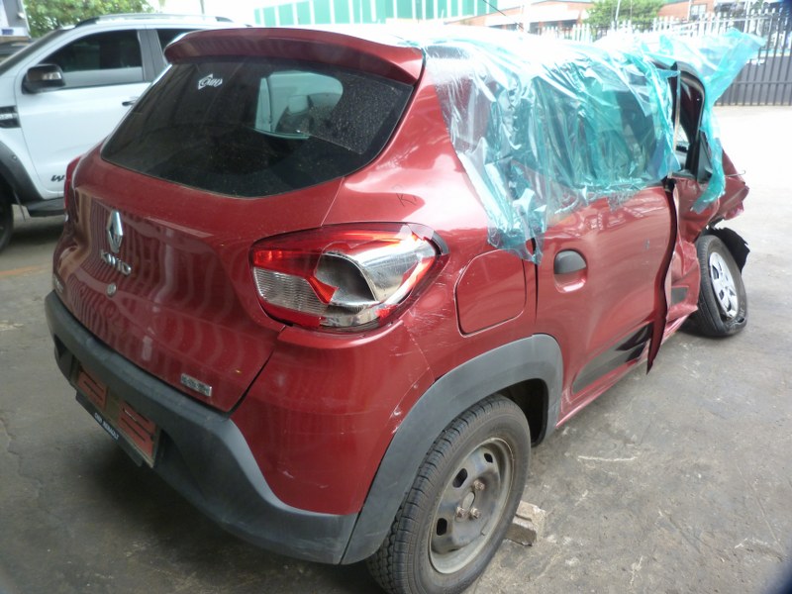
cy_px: 297
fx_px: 572
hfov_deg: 69.4
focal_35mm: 25
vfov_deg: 54.9
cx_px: 396
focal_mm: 4.5
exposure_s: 1/60
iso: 125
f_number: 2.8
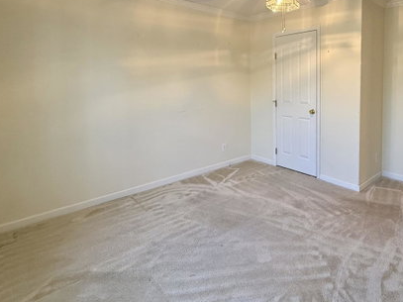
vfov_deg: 59.4
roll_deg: -0.2
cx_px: 288
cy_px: 96
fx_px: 256
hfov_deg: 72.6
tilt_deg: -2.5
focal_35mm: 22
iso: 200
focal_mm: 2.22
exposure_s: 1/120
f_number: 2.2
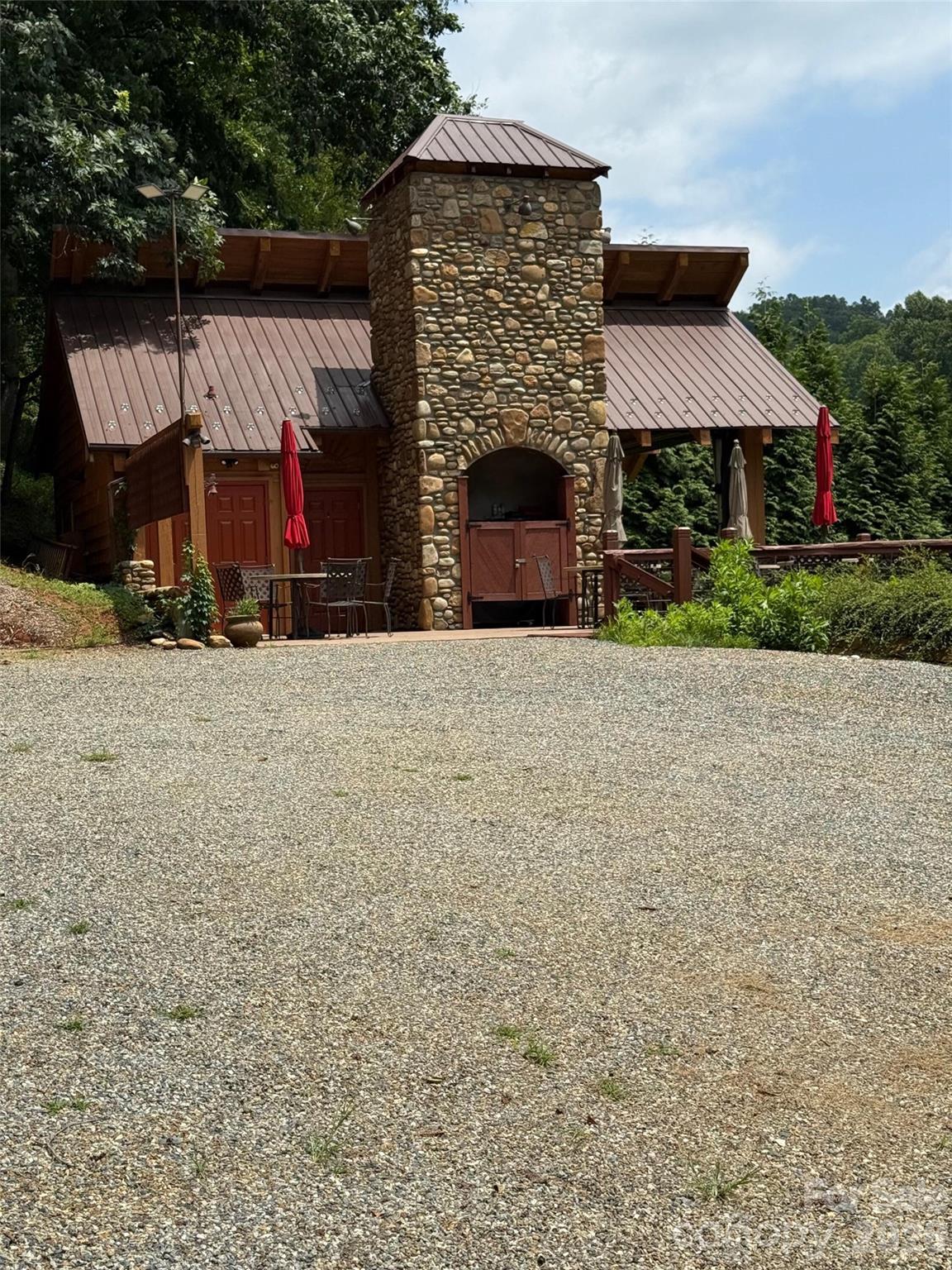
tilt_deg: +0.7
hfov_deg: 30.3
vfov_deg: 39.7
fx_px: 1760
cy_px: 635
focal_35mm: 48
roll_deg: +1.7
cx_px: 476
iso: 100
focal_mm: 6.76
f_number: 1.78
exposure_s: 1/8772
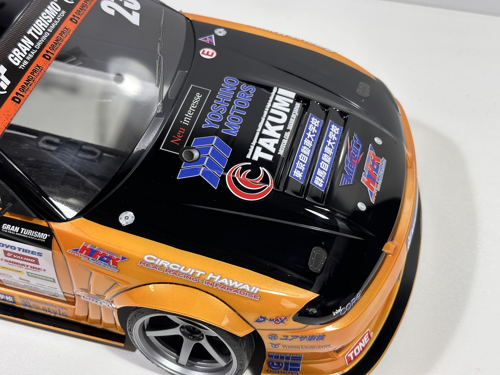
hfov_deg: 39.7
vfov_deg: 30.3
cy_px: 188
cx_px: 250
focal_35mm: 48
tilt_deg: -49.2
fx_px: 693
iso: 80
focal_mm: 6.86
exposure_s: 1/119
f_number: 1.78
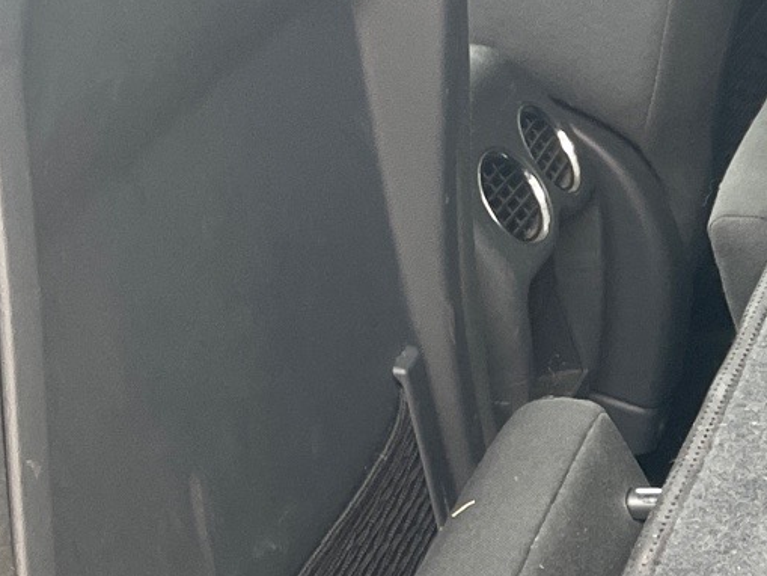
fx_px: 2172
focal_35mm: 98
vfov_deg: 14.9
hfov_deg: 18.1
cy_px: 537
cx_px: 1106
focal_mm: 4.2
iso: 125
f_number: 1.6
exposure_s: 1/121
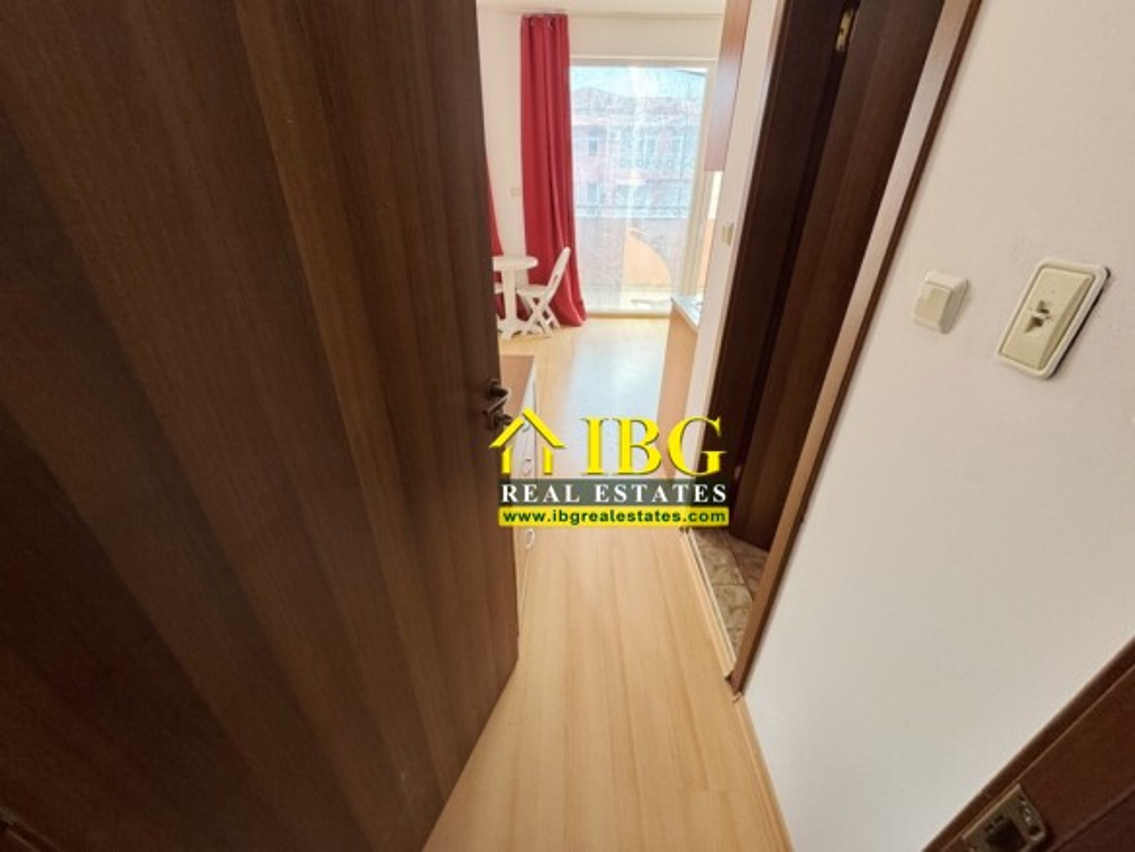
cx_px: 568
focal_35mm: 14
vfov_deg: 85.7
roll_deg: -0.2
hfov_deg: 102.1
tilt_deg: -30.3
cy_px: 426
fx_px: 459
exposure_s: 1/99
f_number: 2.2
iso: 250
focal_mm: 2.22
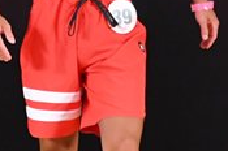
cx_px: 37
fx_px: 7580
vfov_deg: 1.1
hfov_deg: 1.7
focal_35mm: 1199
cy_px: 7
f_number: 5.6
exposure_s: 1/400
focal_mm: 180
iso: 3200
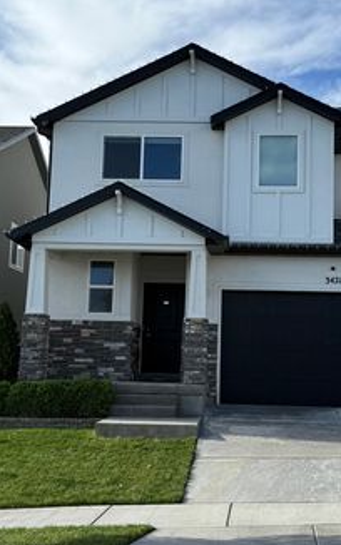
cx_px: 201
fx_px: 773
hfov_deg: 24.9
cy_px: 260
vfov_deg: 38.8
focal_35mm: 52
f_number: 1.78
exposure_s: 1/3425
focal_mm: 6.76
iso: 80
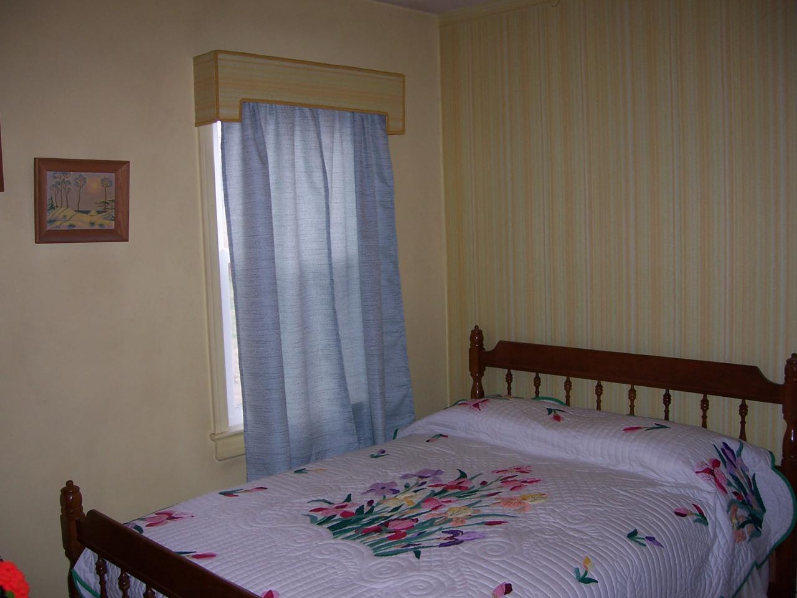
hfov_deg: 51.4
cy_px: 299
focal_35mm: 36
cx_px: 398
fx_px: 829
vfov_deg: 39.7
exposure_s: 1/60
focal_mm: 6
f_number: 3
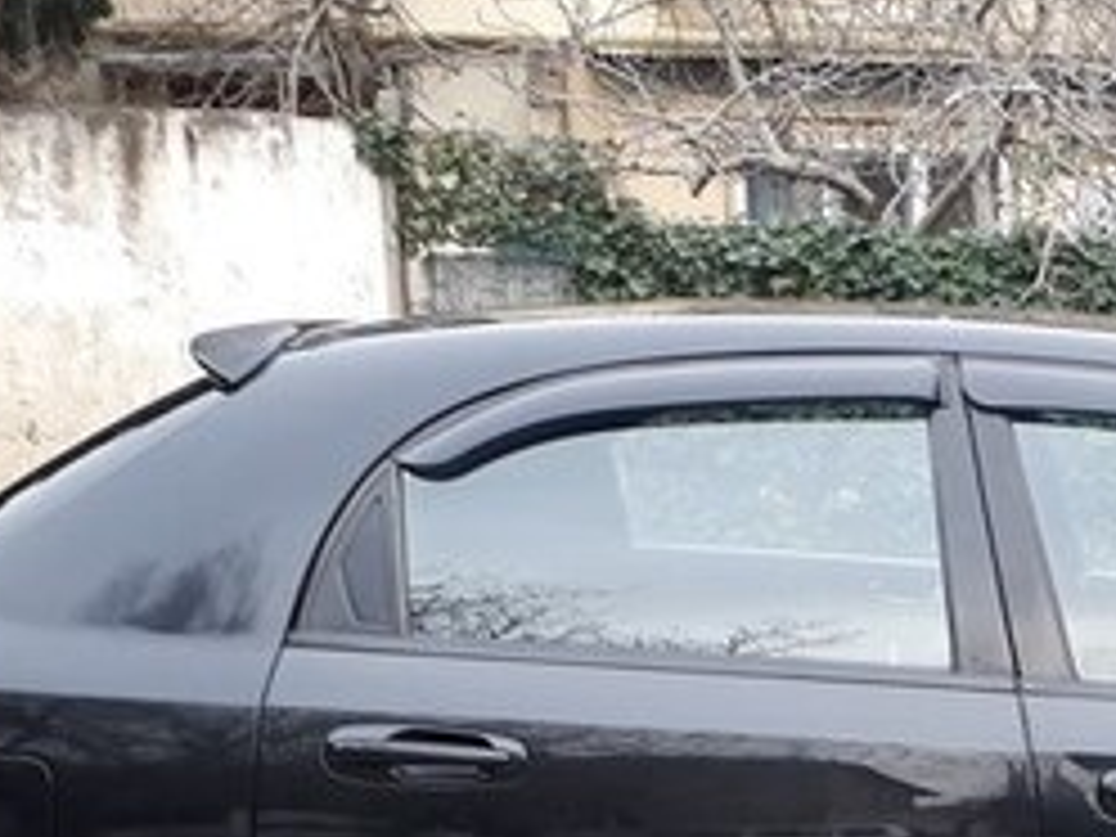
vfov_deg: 19.6
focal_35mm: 72
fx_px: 2321
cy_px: 907
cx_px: 1202
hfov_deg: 25.3
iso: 50
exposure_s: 1/33
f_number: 1.9
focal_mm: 3.6
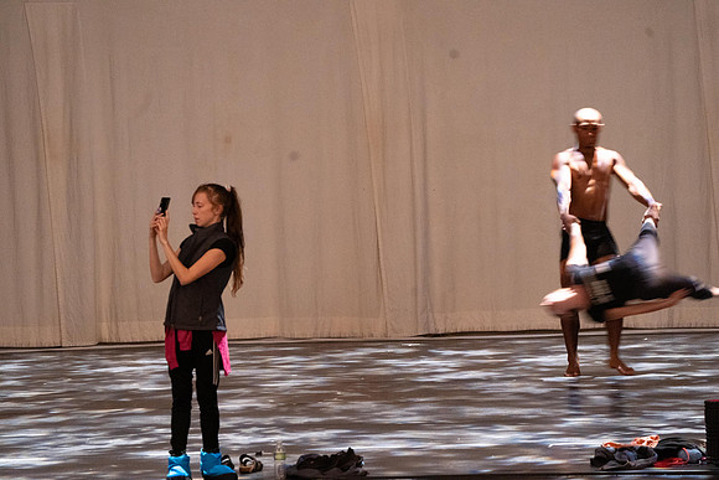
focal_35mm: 300
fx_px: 5993
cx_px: 360
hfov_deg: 6.9
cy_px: 240
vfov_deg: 4.6
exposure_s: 1/40
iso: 5000
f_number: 7.1
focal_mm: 300
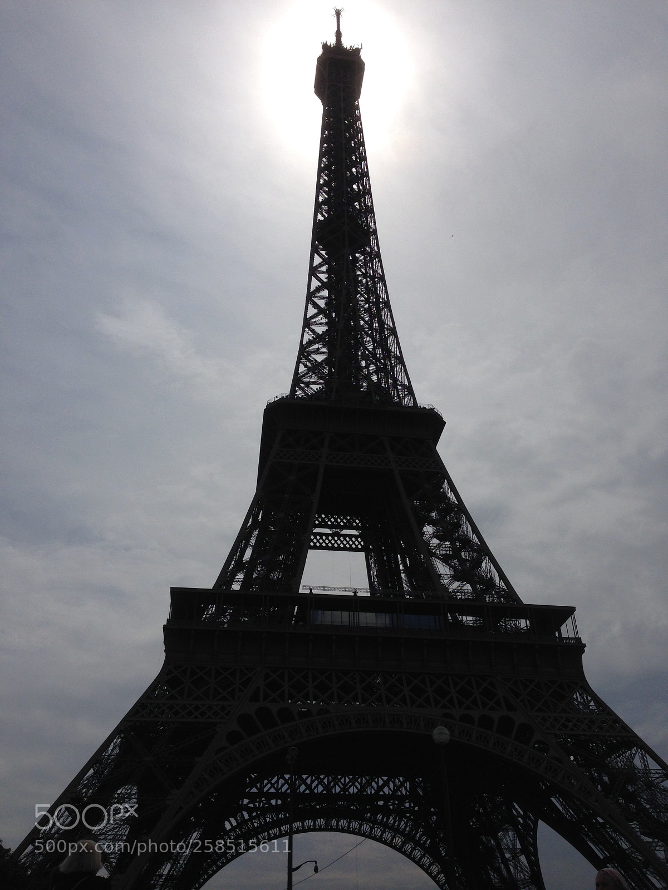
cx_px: 334
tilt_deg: +37.6
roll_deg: +0.2
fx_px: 849
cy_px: 445
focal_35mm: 33
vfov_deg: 55.4
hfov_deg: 42.9
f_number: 2.4
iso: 50
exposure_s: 1/10870
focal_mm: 4.12
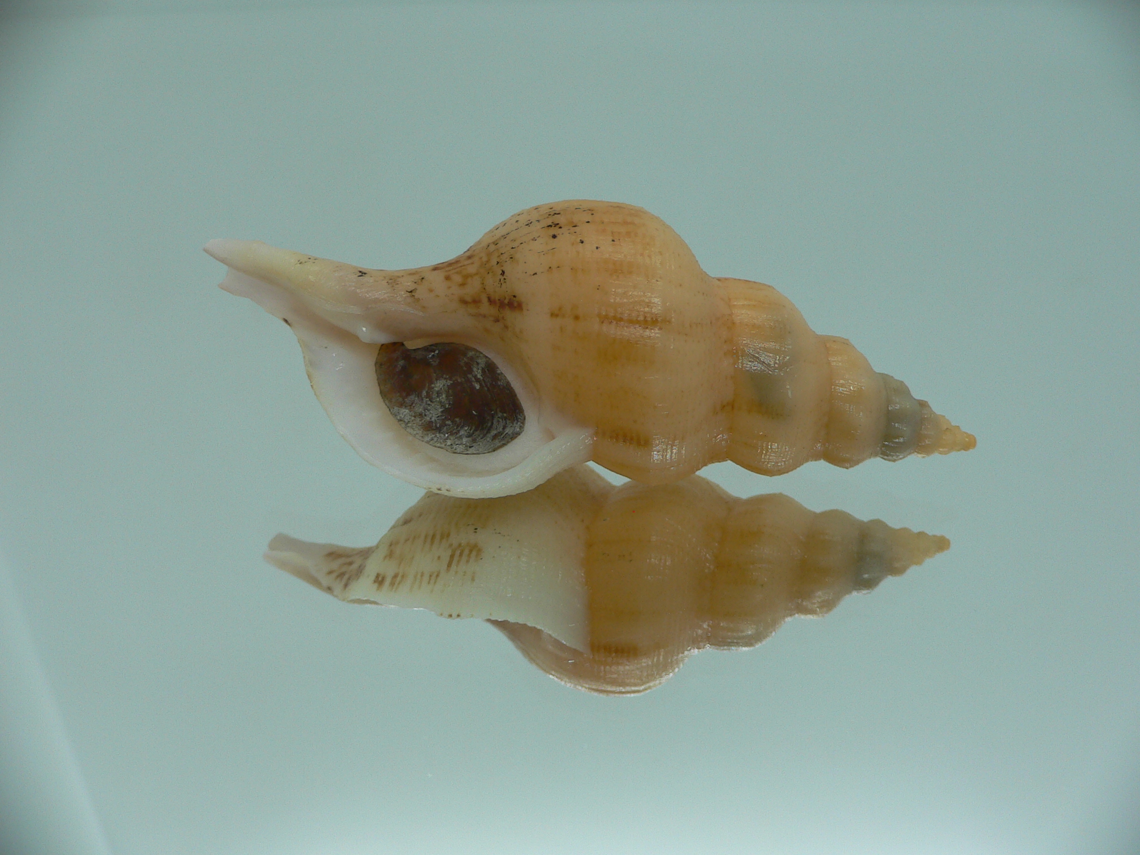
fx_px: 1153
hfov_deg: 52.6
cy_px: 428
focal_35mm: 35
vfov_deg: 40.7
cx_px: 570
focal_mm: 4.6
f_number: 2.8
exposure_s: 1/60
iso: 80
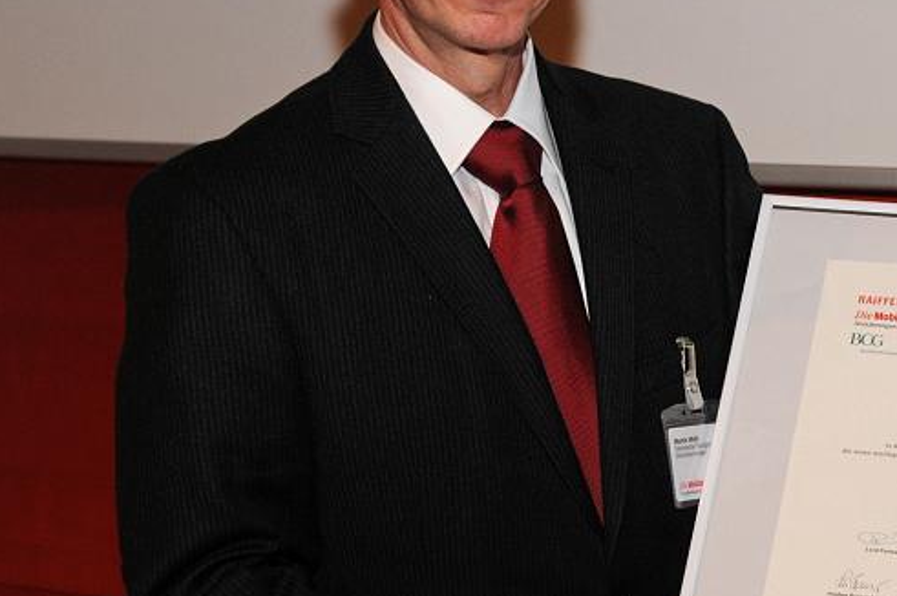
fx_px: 2563
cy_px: 327
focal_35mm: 103
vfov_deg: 13.3
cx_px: 953
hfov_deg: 19.1
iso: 400
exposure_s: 1/60
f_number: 5.6
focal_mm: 32
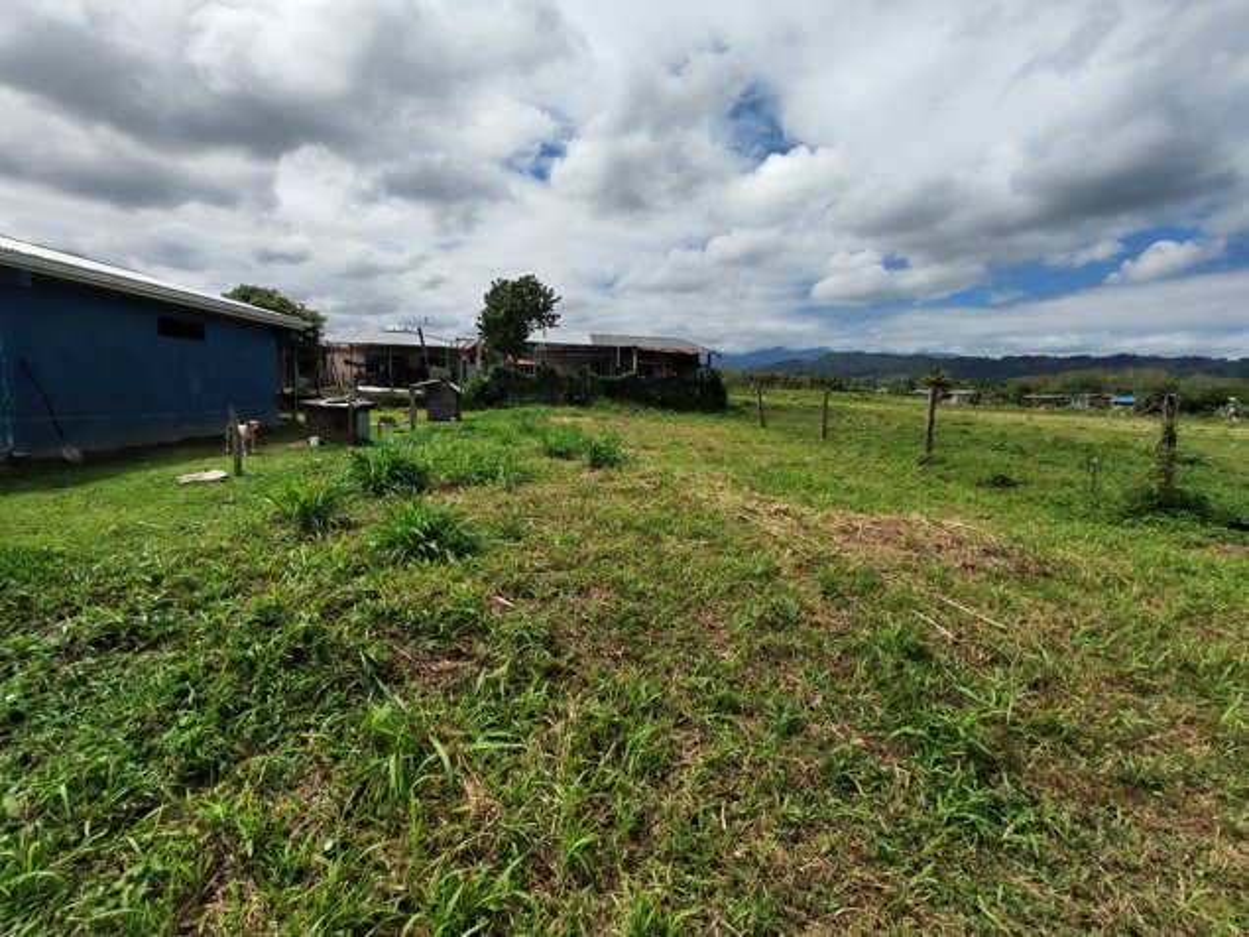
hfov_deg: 94.5
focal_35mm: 16
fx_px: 577
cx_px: 624
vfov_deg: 78.1
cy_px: 468
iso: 50
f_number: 2.2
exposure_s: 1/2000
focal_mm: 1.96
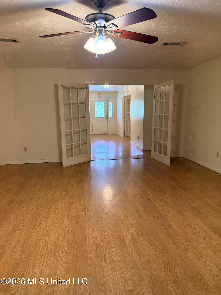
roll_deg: -0.2
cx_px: 110
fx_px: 204
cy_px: 148
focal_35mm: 24
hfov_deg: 56.8
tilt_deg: -10.1
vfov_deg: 71.6
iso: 200
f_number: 1.78
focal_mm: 6.76
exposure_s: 1/60
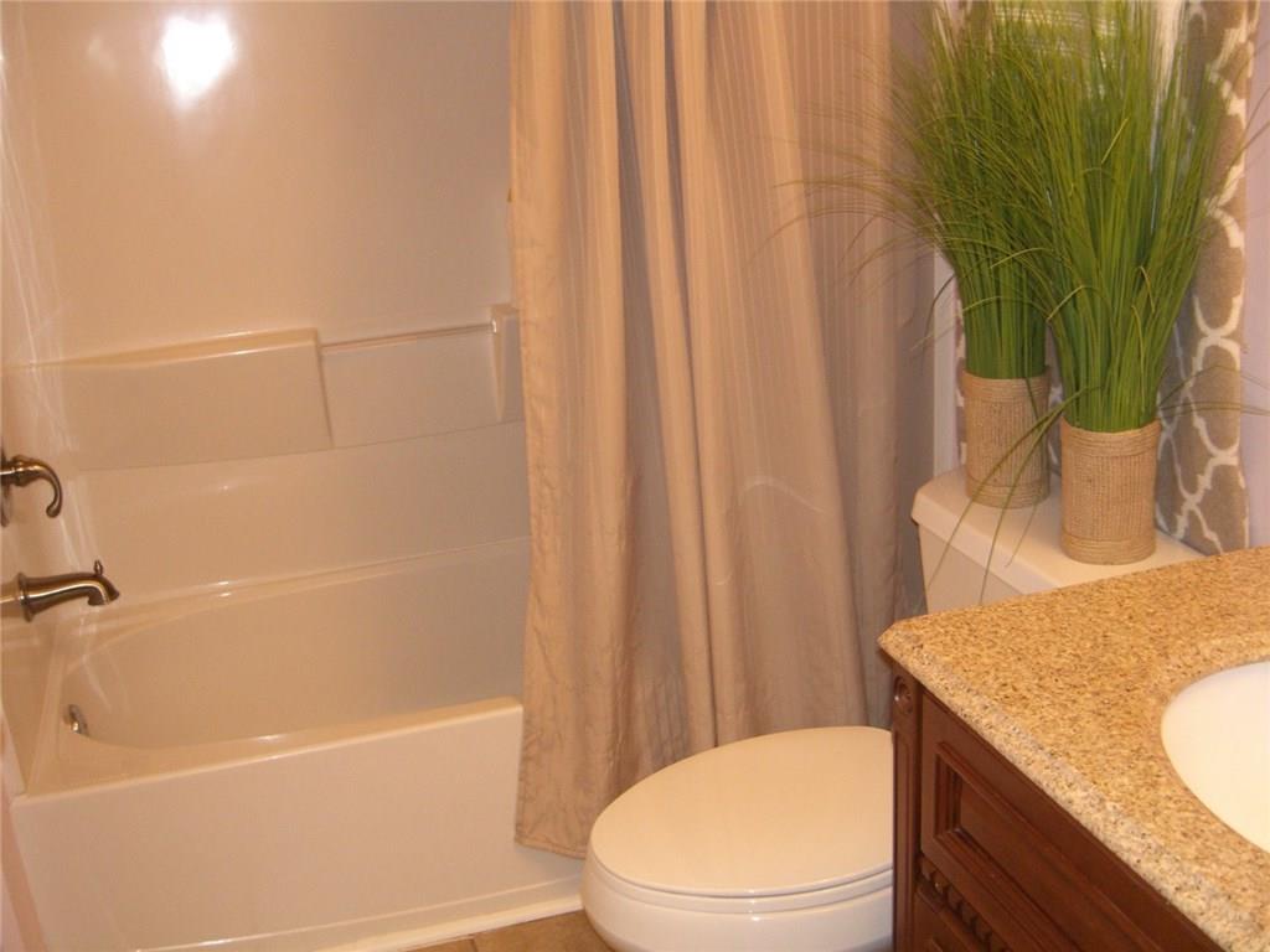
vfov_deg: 37.7
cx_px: 635
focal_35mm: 38
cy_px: 476
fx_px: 1394
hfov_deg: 49.0
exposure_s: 1/60
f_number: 2.8
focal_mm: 7.9
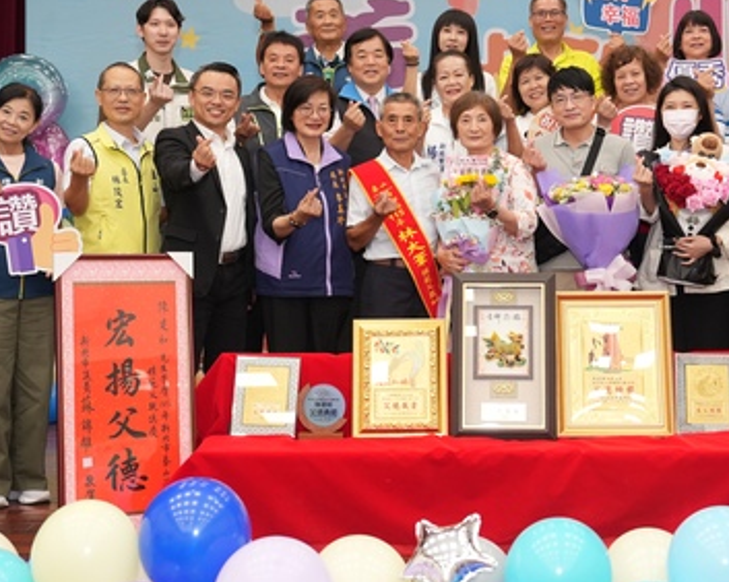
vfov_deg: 24.1
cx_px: 438
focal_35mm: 63
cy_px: 207
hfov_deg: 30.0
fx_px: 1359
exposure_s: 1/200
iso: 1250
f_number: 4
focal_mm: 37
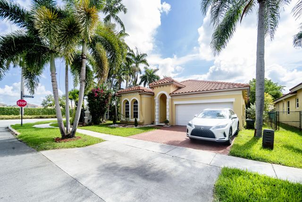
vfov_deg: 81.2
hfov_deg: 104.2
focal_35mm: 14
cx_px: 151
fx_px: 117
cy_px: 101
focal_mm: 14
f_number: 10
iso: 320
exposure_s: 1/200
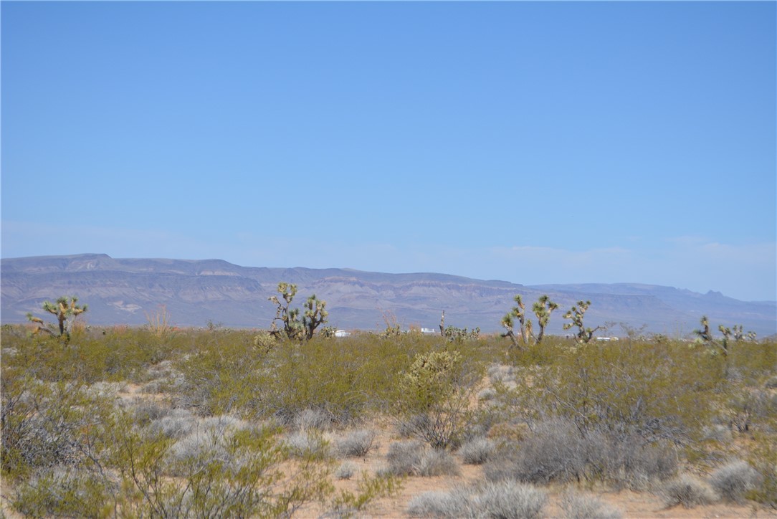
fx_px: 1781
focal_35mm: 82
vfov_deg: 16.6
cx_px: 388
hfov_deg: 24.6
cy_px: 260
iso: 400
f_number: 7.1
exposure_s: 1/2000
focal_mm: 55
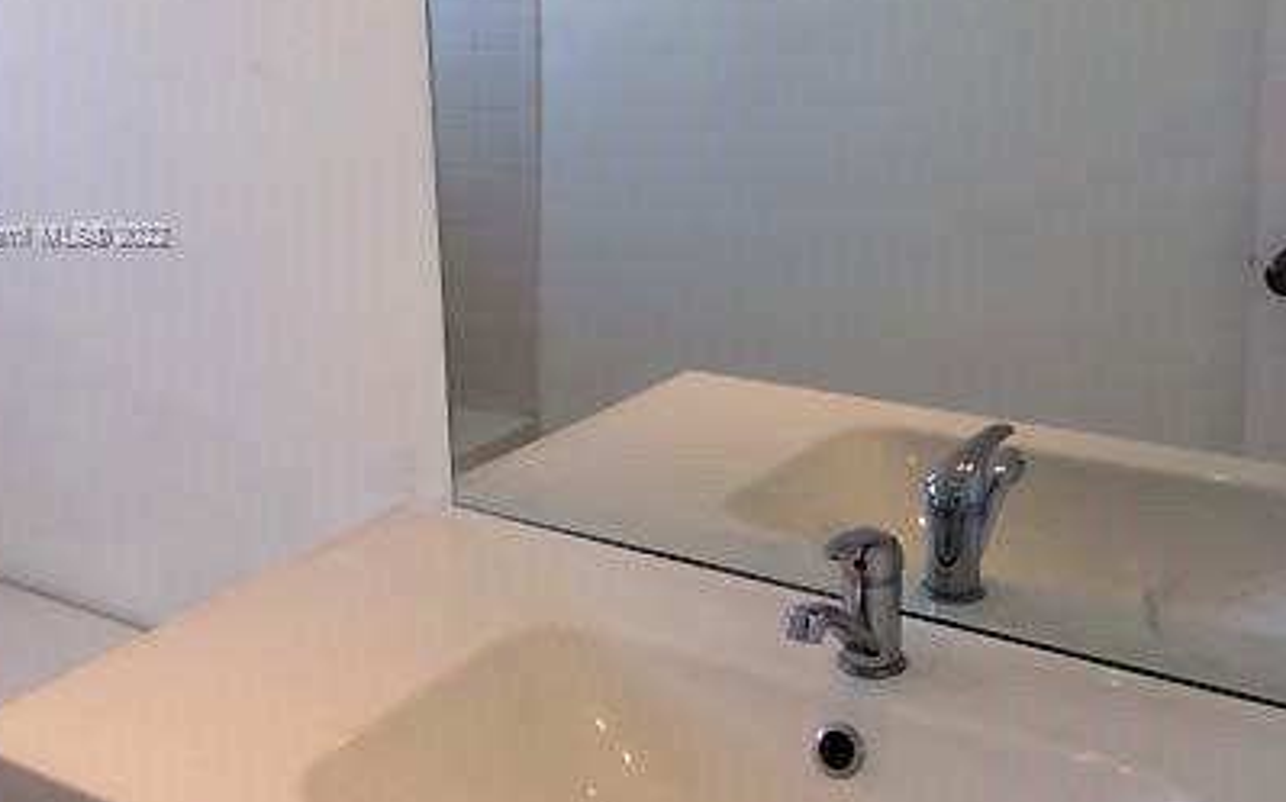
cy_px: 235
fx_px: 1787
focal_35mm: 51
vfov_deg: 25.1
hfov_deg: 39.5
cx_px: 570
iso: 40
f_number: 2.2
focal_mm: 4.12
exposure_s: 1/120
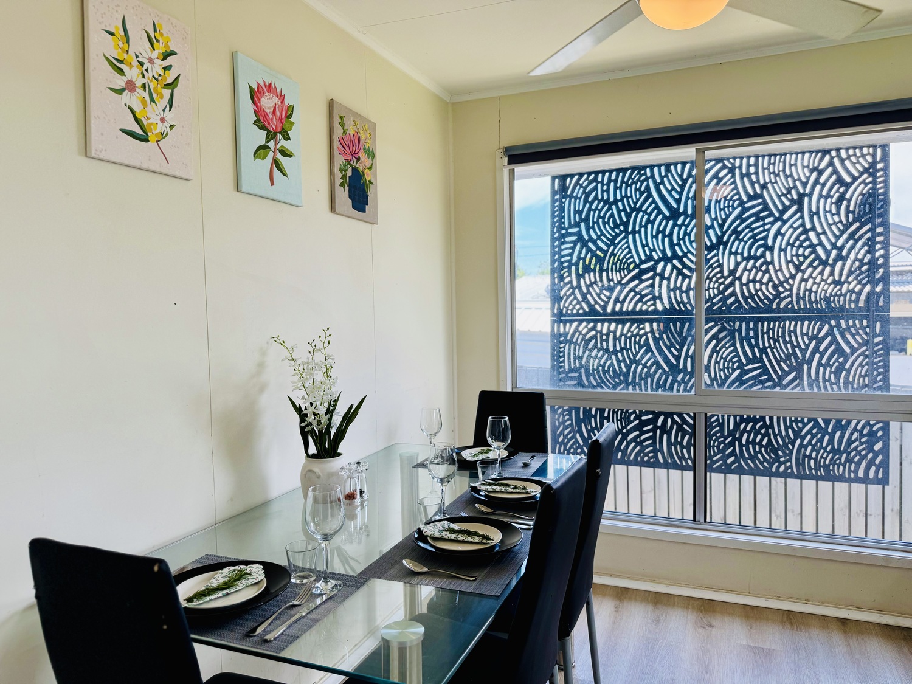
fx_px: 632
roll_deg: +1.5
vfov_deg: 56.8
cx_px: 456
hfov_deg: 71.6
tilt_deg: -1.8
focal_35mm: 24
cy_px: 342
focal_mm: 6.76
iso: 80
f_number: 1.78
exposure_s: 1/404
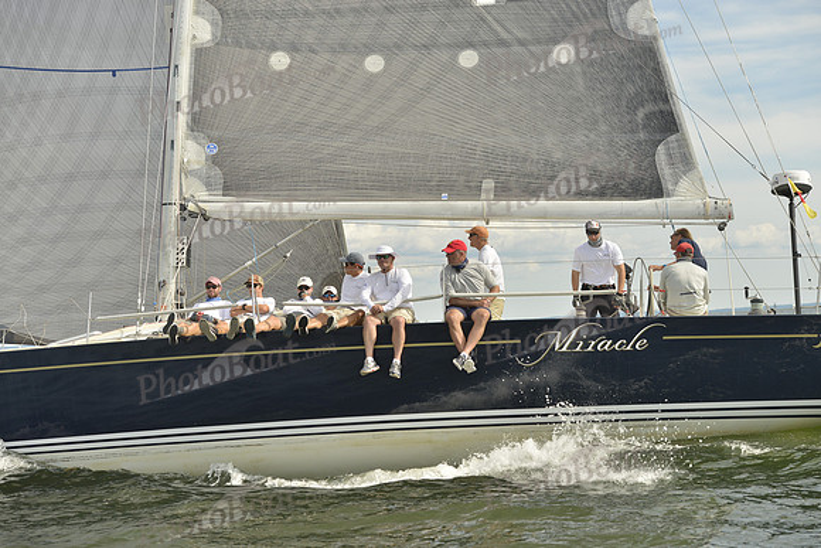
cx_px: 410
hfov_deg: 28.8
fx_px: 1597
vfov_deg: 19.5
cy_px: 274
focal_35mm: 70
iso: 200
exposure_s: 1/1000
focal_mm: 70
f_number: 6.3
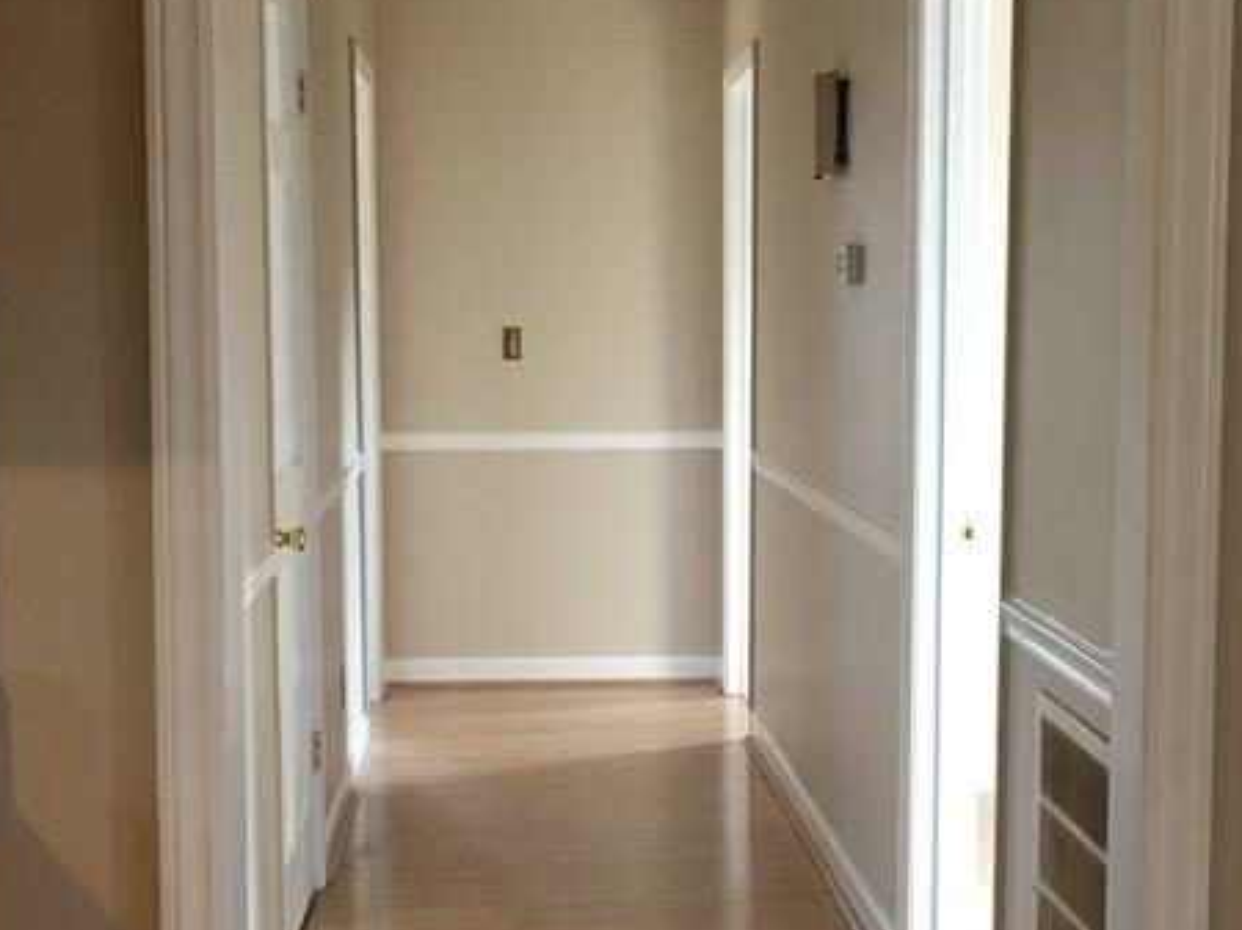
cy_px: 599
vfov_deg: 22.2
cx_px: 679
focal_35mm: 66
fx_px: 2367
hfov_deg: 29.4
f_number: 2.2
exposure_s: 1/15
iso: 40
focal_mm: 4.15
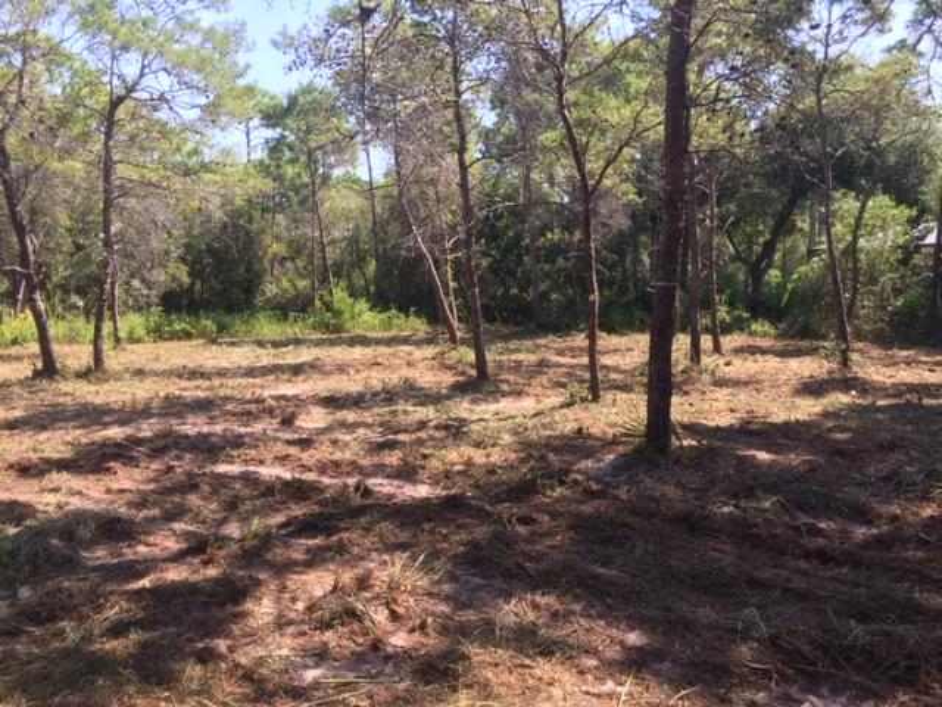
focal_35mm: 29
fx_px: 789
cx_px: 471
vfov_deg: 48.2
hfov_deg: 61.7
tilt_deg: -1.2
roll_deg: -2.6
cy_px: 354
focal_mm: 4.15
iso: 32
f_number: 2.2
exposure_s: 1/471
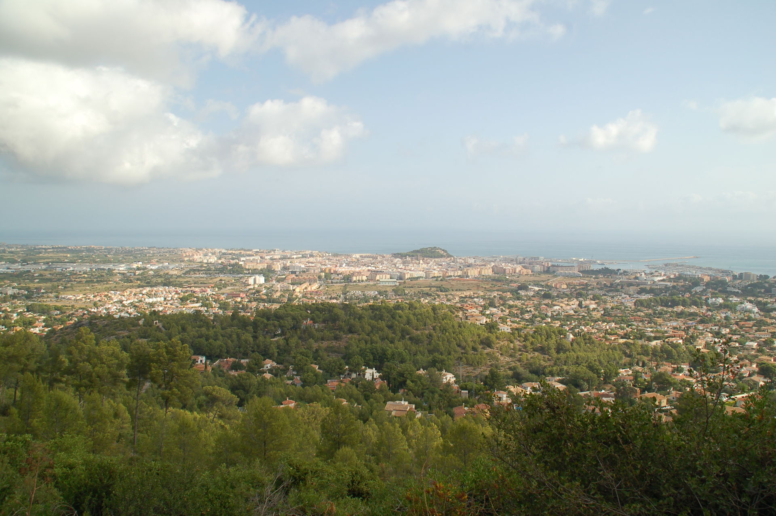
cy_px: 258
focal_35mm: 27
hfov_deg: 67.4
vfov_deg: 47.9
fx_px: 582
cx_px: 388
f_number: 9
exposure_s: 1/320
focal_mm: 18
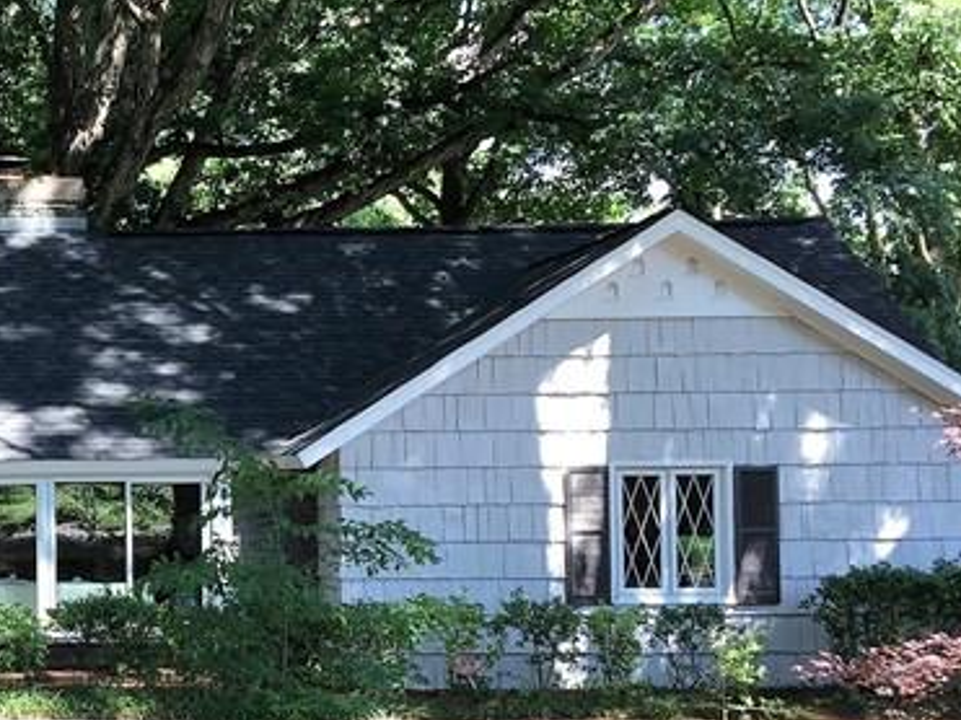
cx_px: -176
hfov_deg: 22.6
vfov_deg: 18.4
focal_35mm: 80
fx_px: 2220
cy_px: 440
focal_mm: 4.15
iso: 32
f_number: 2.2
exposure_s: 1/122
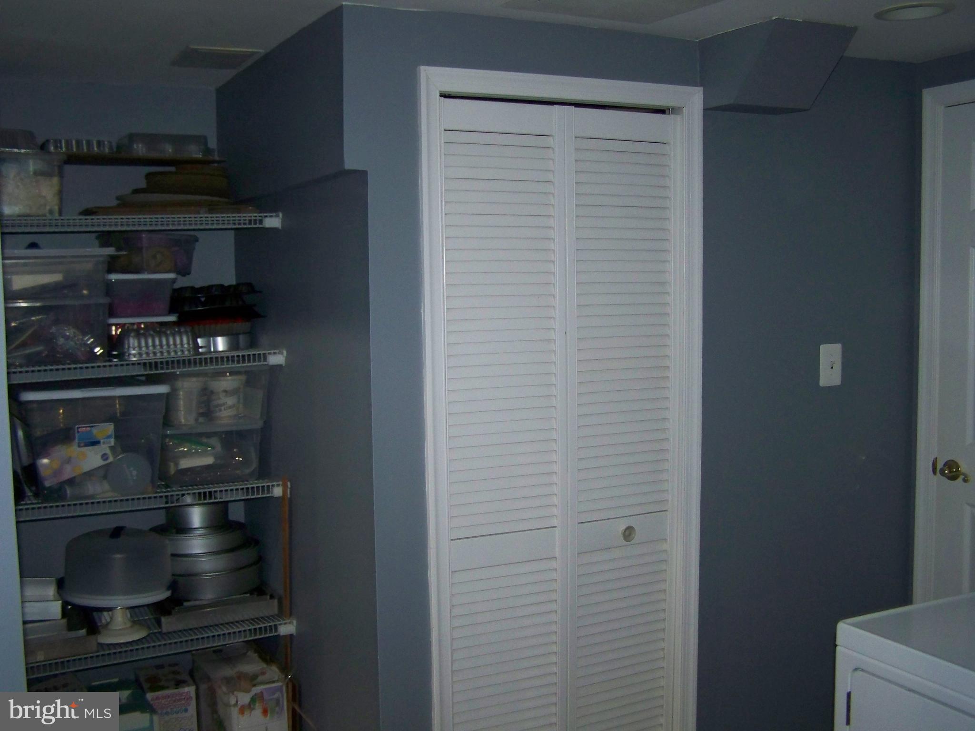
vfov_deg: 37.7
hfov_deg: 49.0
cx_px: 488
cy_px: 366
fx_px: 1070
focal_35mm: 38
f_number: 2.8
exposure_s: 1/30
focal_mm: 6.3
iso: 200
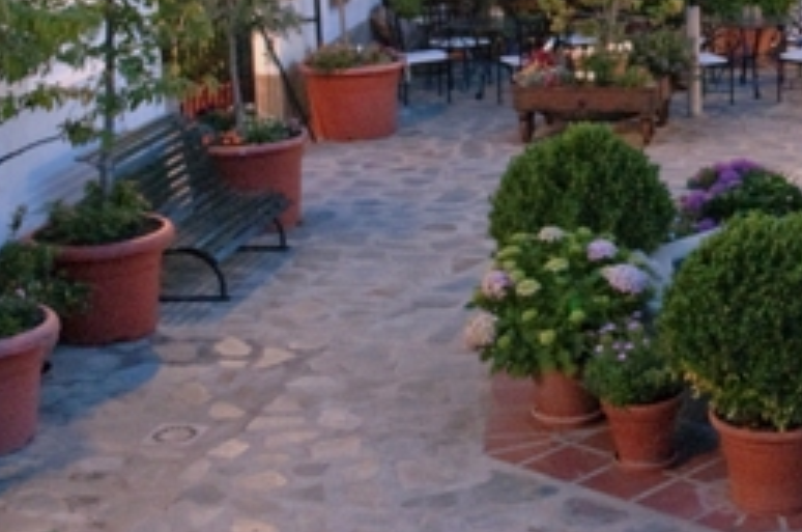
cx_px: 827
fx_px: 1868
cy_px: 87
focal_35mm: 84
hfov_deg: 23.1
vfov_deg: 16.1
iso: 800
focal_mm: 24
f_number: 5.6
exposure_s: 1/4
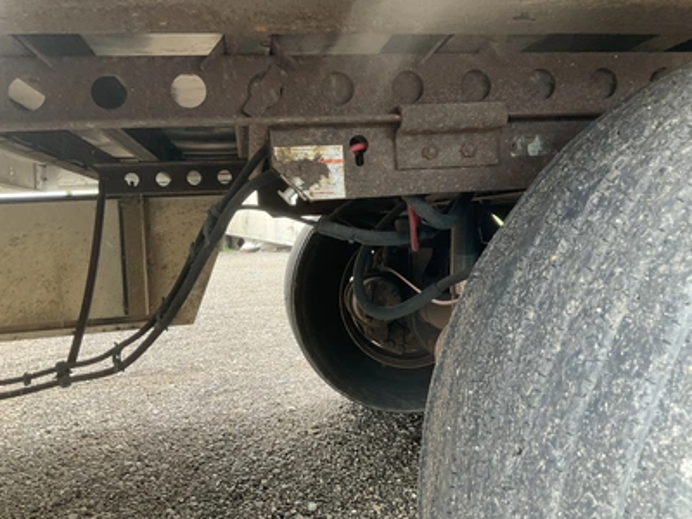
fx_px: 580
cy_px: 260
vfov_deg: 48.2
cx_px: 346
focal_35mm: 29
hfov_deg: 61.7
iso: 64
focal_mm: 3
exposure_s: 1/118
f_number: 1.8
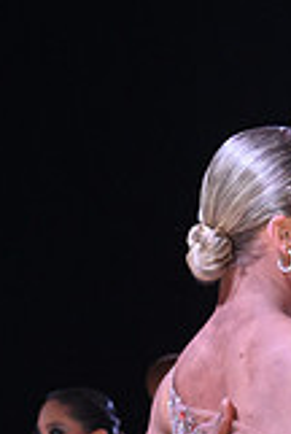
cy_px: 631
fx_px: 4249
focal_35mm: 352
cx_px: 503
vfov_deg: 5.8
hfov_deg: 3.9
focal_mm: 98
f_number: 11
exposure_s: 1/200
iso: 1600
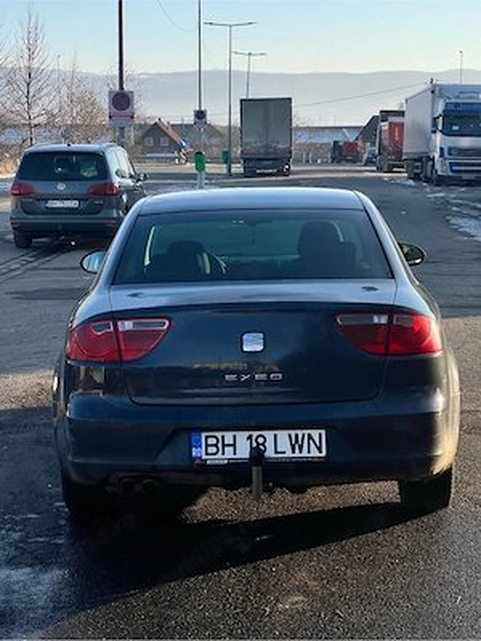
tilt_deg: -6.4
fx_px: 1427
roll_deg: +0.2
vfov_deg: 25.3
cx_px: 240
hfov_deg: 19.1
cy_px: 320
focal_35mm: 77
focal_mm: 9
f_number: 2.8
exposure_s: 1/488
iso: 32
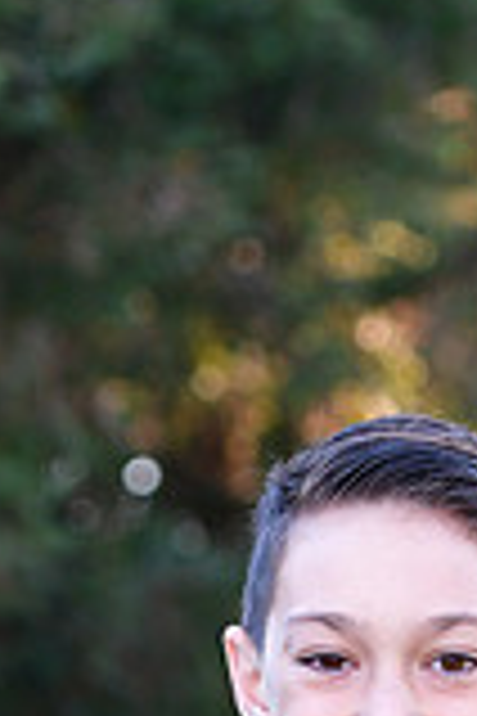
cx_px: 223
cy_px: 1166
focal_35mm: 504
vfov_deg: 4.1
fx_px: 10016
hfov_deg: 2.7
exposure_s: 1/100
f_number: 4.5
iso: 400
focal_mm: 92
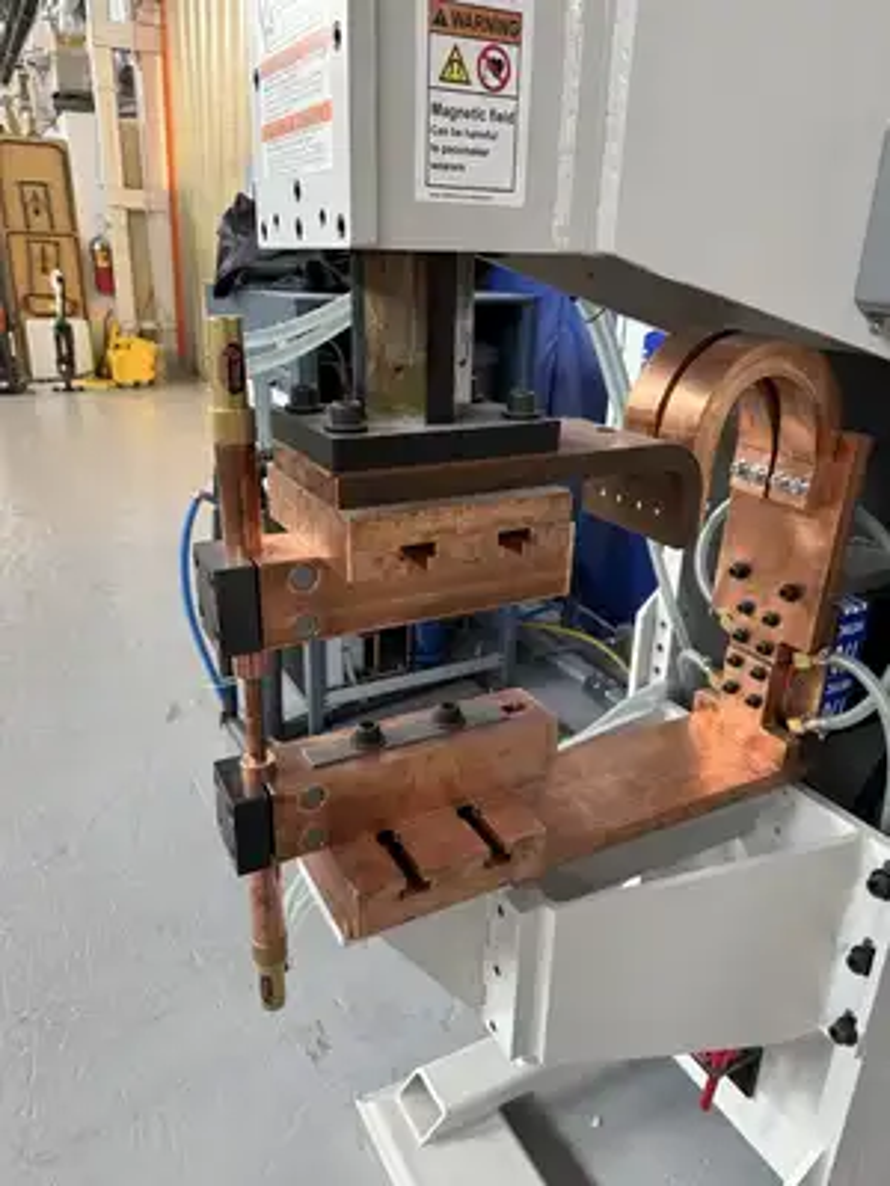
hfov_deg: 56.8
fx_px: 823
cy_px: 593
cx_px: 445
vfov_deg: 71.6
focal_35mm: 24
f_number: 1.8
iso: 200
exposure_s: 1/67
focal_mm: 6.8
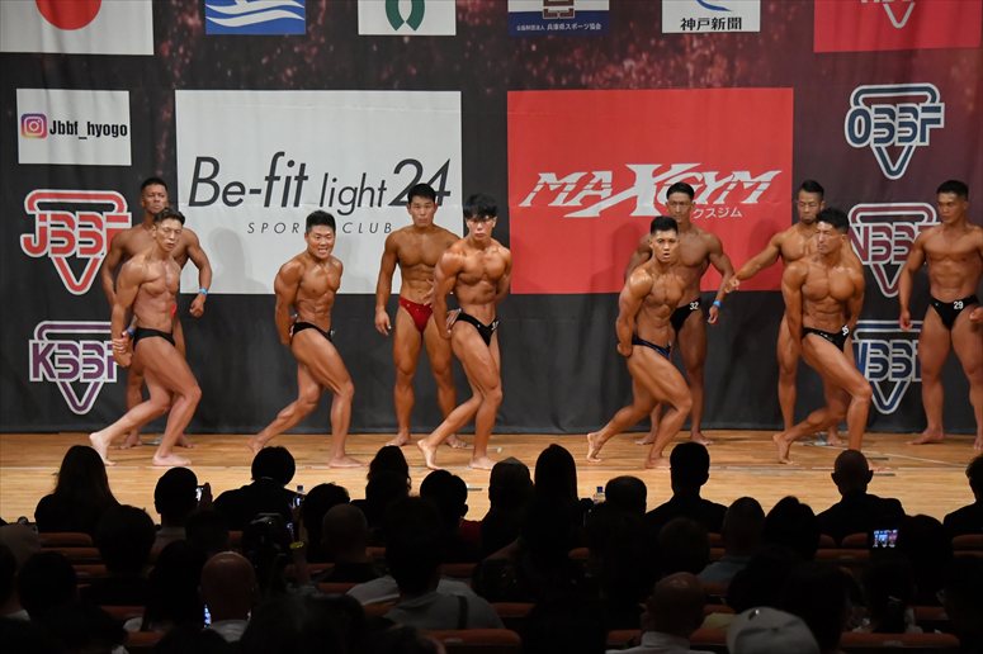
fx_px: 3766
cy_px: 327
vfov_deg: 9.9
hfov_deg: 14.9
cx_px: 492
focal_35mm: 138
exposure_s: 1/400
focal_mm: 92
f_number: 5.6
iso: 7200
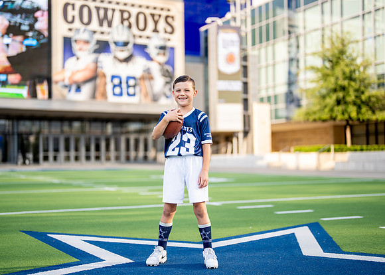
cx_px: 187
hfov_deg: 36.3
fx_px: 588
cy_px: 139
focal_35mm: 54
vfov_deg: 26.3
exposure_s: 1/1600
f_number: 1.2
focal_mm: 50
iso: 100
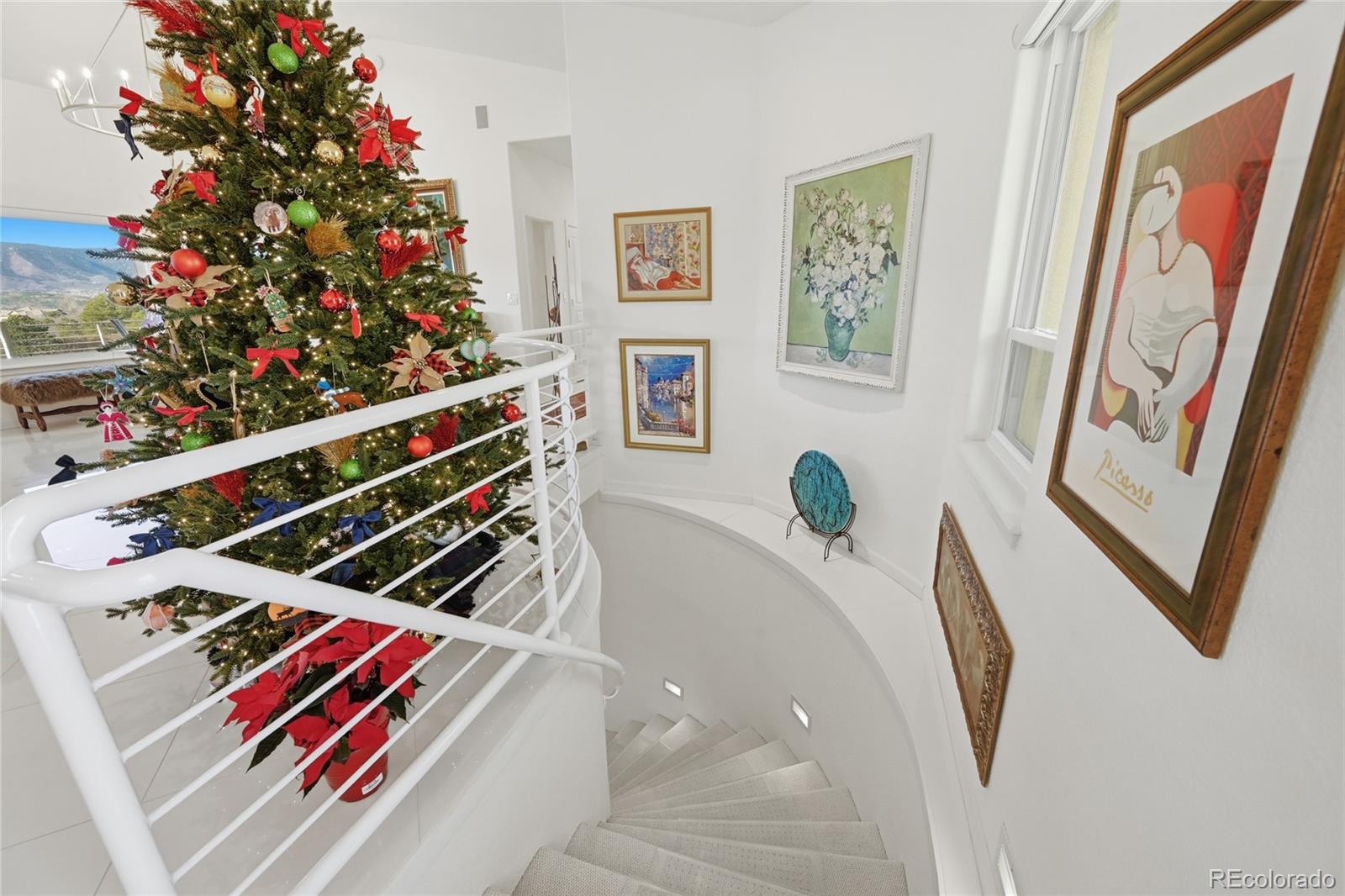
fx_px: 523
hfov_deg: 104.3
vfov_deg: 81.2
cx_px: 672
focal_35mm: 14
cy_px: 448
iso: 400
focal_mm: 14
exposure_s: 1/800
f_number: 8
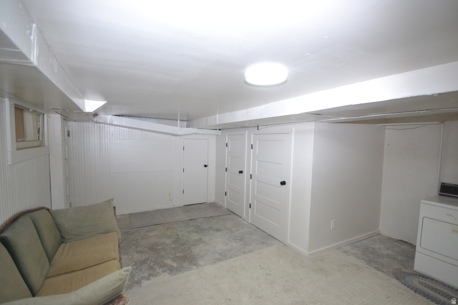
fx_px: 210
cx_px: 229
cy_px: 152
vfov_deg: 72.1
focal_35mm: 16
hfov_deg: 95.0
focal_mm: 11
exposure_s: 1/60
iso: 1400
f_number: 4.2
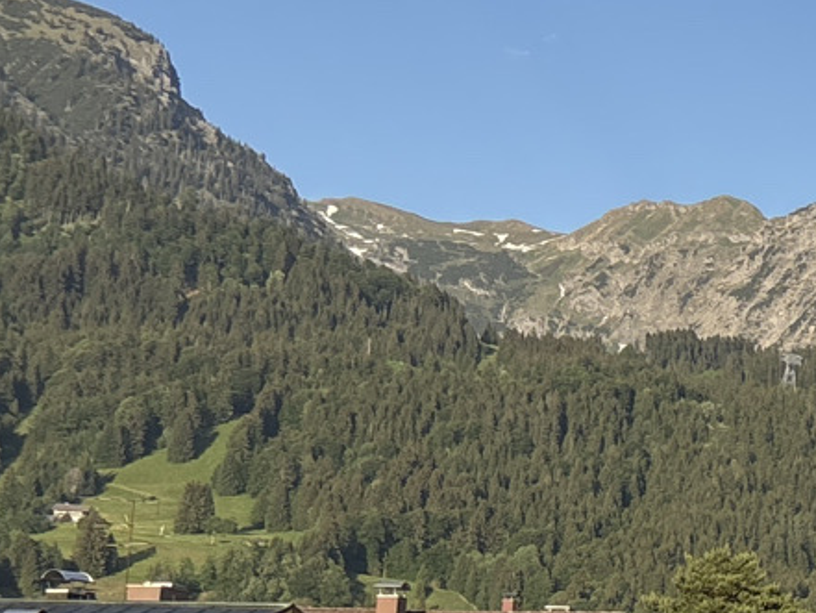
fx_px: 2782
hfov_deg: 14.3
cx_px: 1562
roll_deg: -0.7
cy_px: 382
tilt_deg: +9.1
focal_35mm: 118
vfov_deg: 12.6
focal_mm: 5.96
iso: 50
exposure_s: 1/2398
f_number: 1.6
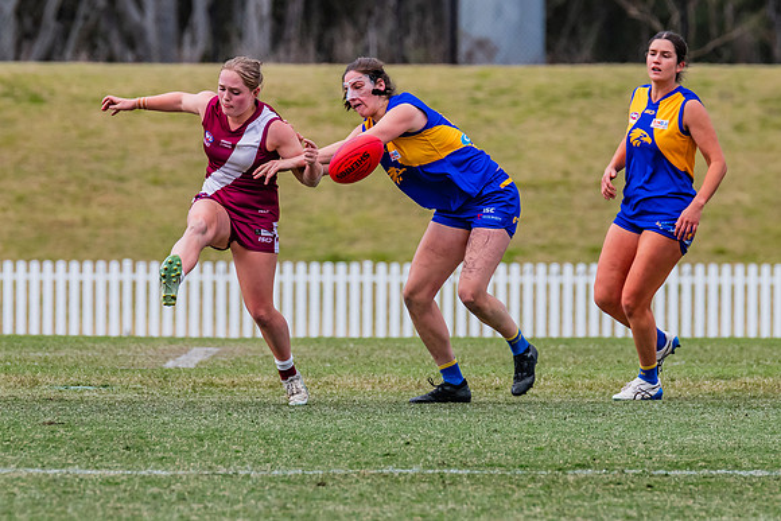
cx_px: 301
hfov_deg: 3.0
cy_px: 251
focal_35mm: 692
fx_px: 15008
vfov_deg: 2.0
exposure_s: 1/1600
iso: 800
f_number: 8
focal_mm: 420
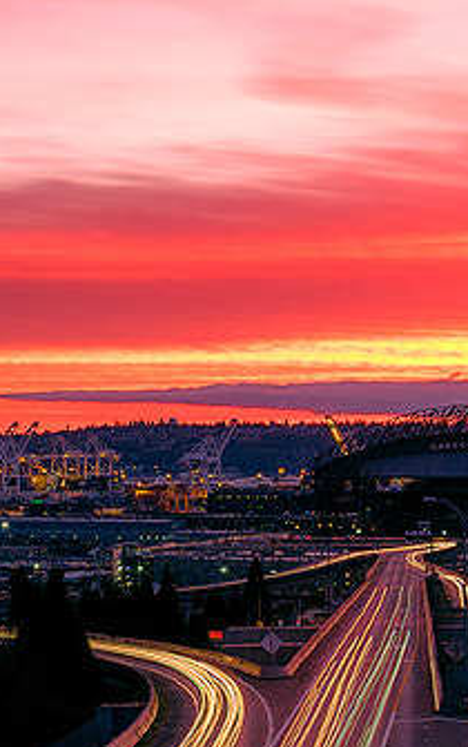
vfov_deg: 22.1
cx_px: 332
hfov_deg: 14.4
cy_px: 707
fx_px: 1853
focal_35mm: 91
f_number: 10
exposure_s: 20
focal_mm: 23
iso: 100
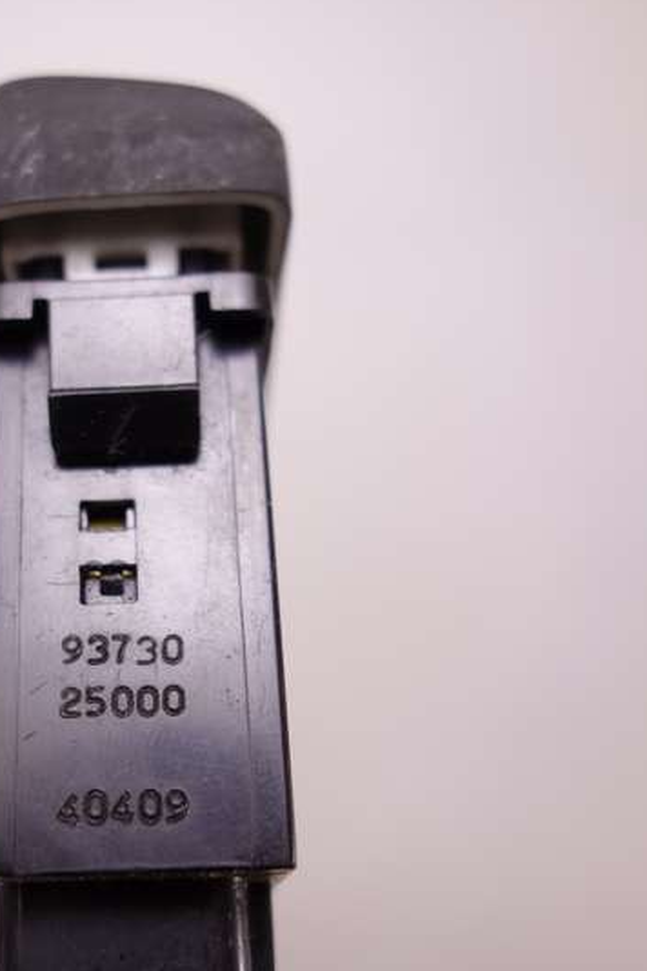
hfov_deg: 30.5
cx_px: 138
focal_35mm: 43
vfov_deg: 45.4
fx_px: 1159
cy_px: 486
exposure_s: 1/100
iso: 125
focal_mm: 10.4
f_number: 2.8
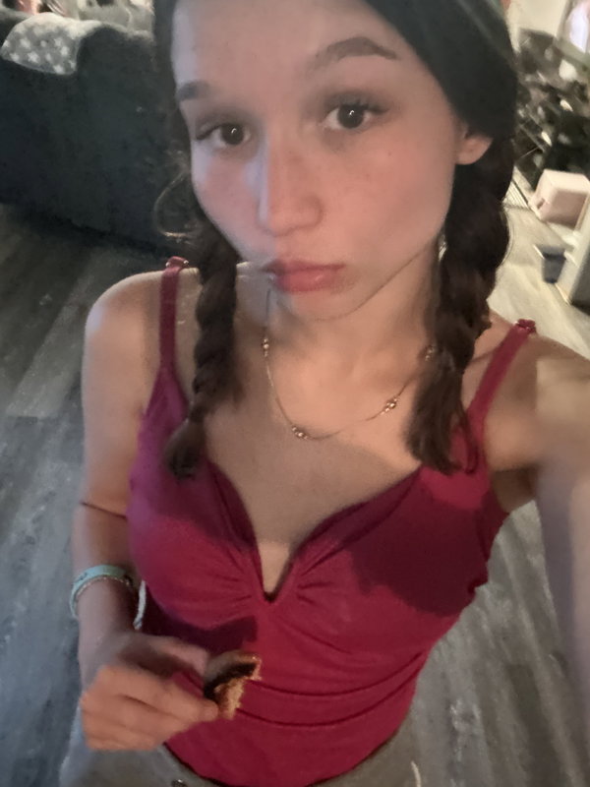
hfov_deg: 46.8
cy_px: 394
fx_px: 682
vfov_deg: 60.0
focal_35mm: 30
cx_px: 295
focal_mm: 2.69
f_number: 1.9
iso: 1000
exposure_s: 1/15
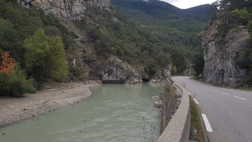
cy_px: 69
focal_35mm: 29
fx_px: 194
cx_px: 128
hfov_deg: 66.1
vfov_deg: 40.2
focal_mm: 4.2
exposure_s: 1/586
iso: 40
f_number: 1.7
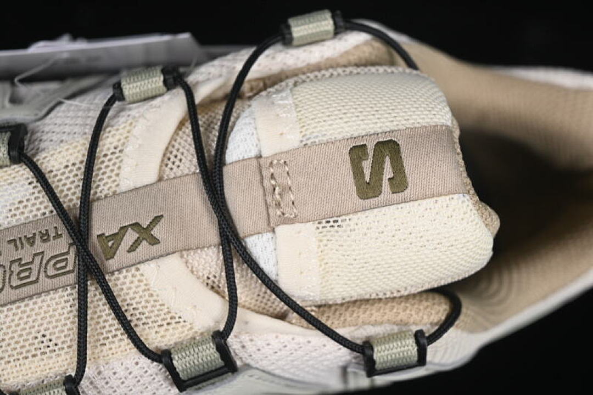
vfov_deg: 18.2
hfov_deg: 27.0
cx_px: 296
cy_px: 198
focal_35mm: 75
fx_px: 1235
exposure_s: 1/80
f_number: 7.1
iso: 160
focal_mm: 50
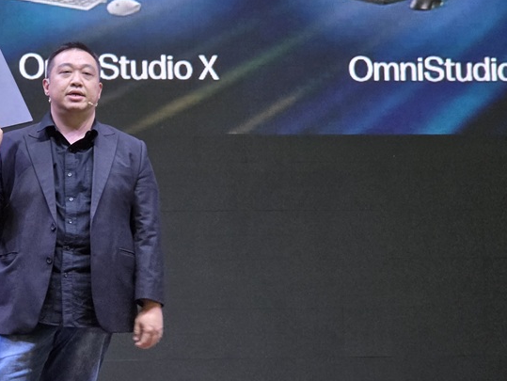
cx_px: 41
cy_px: 178
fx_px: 1920
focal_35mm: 131
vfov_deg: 11.3
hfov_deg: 14.9
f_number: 2.4
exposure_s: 1/40
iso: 250
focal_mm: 7
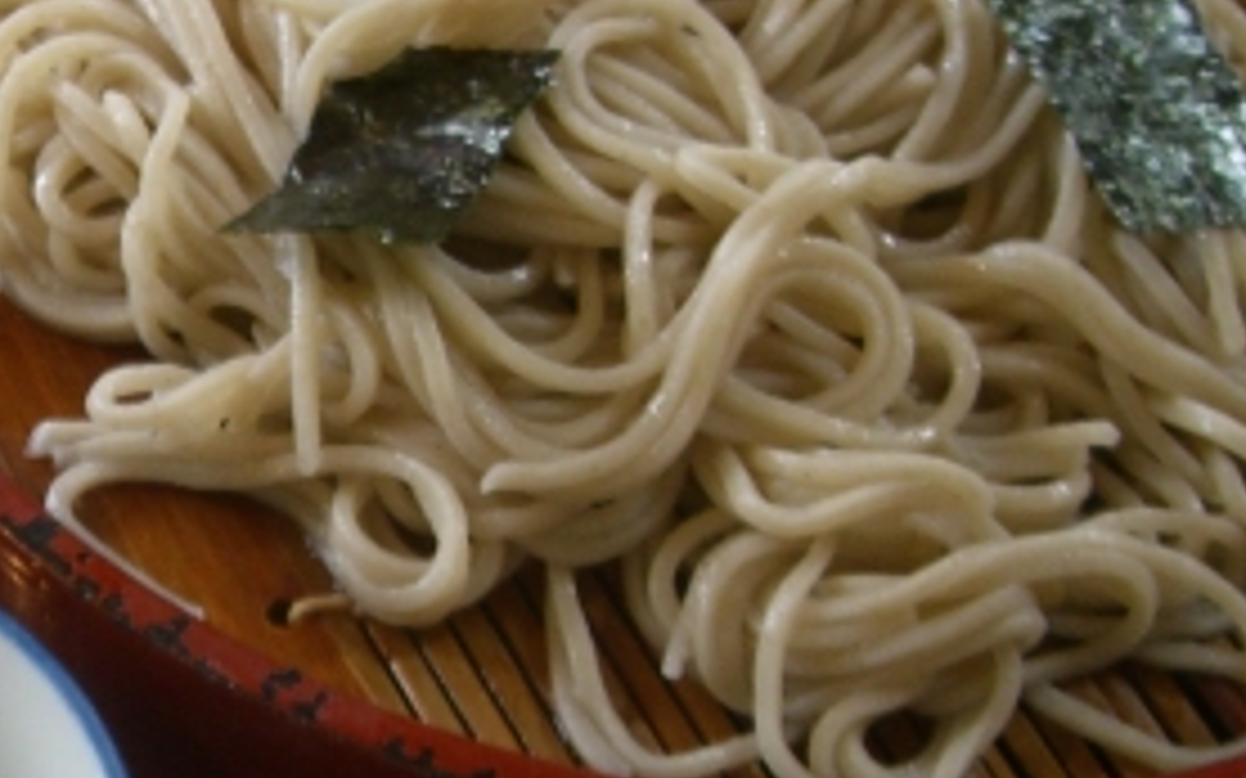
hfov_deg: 21.8
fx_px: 3157
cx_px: 108
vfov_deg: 14.0
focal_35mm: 93
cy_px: 589
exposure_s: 1/8
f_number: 2.7
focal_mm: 6.2
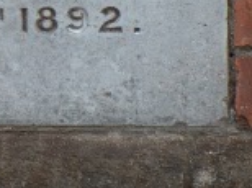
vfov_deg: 3.6
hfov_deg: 4.8
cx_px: -34
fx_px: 3002
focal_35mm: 413
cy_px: -24
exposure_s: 1/192
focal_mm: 32.67
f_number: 7.2
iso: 100
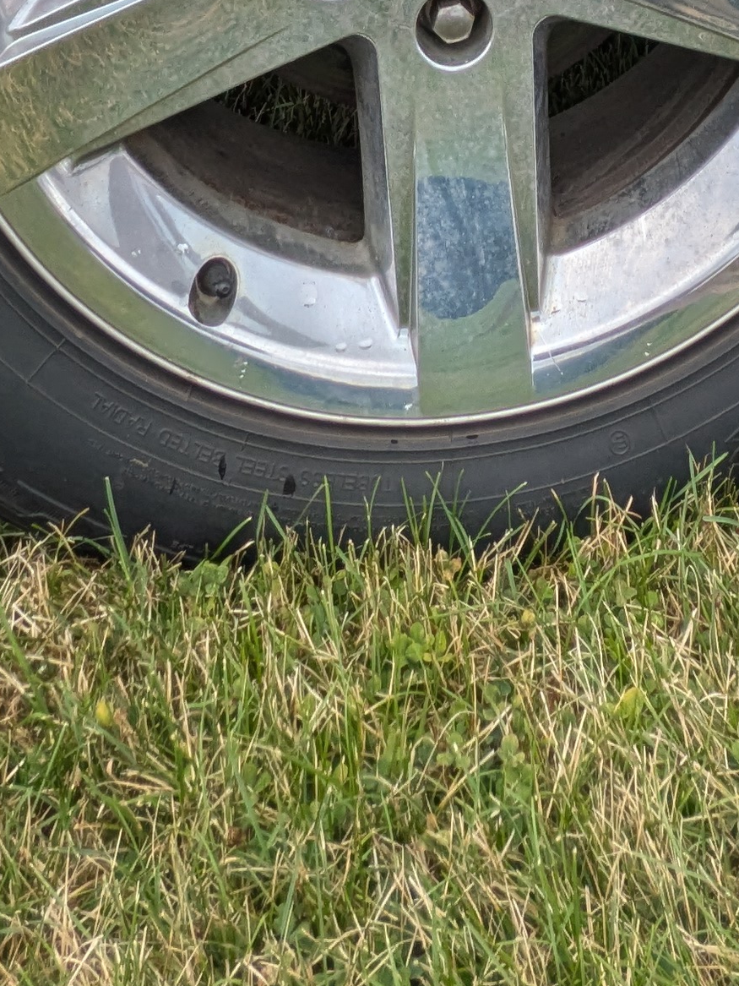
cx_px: 516
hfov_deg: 30.0
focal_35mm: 48
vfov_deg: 29.1
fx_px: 1367
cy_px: -398
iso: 47
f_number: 2.2
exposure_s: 1/450
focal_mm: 1.85
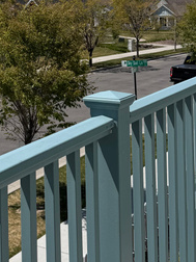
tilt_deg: -4.0
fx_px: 551
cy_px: 47
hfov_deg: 20.0
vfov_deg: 26.1
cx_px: 52
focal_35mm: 73
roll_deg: +1.1
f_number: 1.78
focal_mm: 6.76
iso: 80
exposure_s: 1/8130
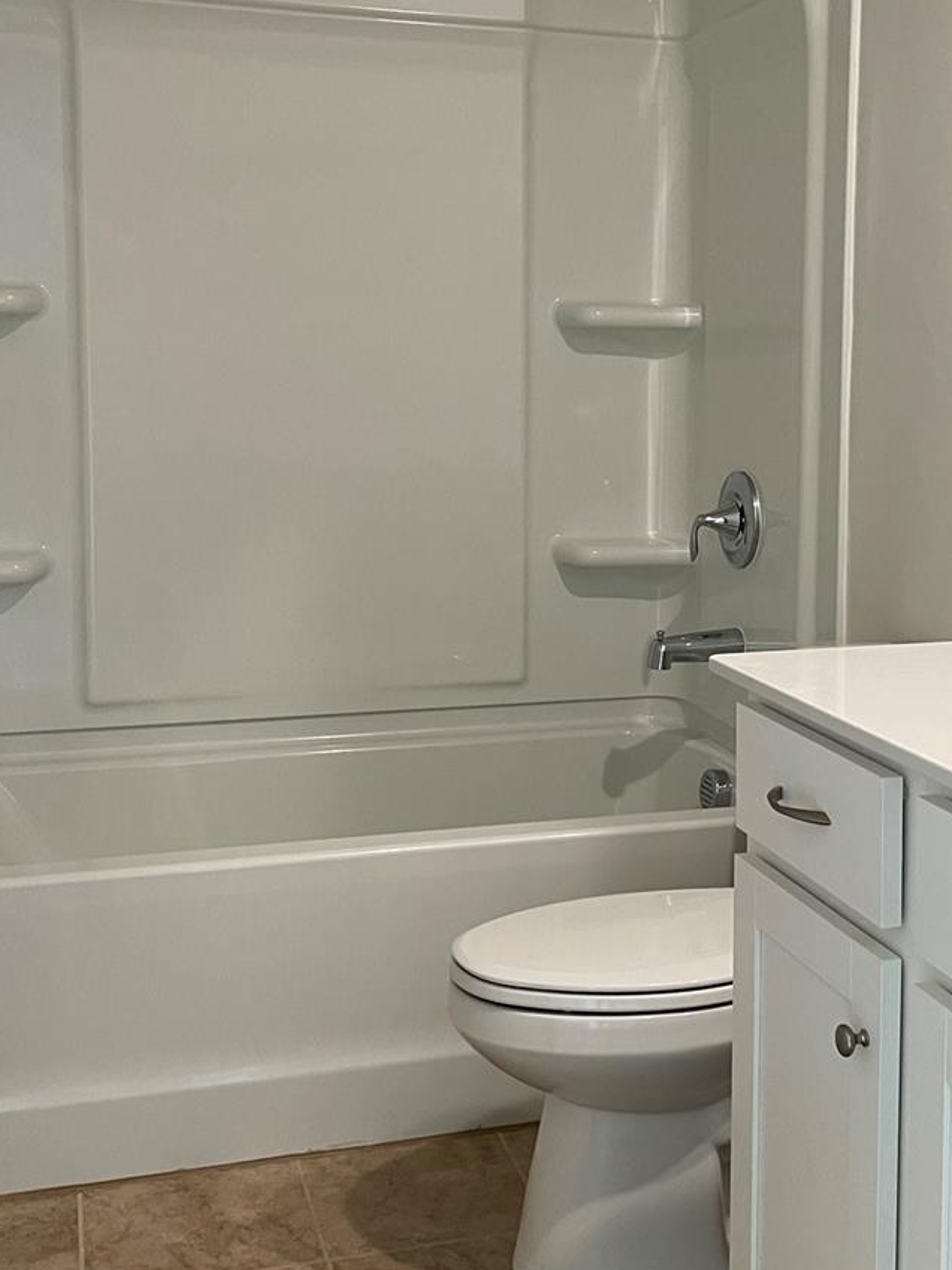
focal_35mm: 47
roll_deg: -0.6
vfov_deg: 40.2
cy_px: 501
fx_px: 1724
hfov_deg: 30.7
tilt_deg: -5.4
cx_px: 625
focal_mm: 4.2
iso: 100
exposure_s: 1/60
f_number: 1.6
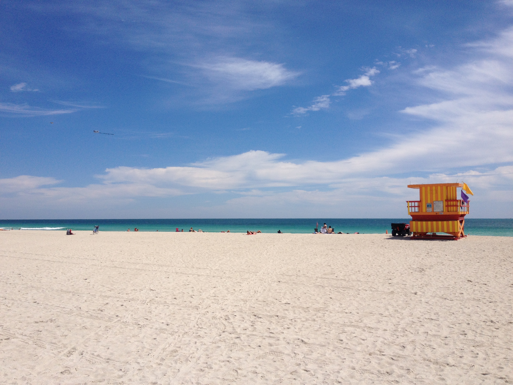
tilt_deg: +0.3
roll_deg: +0.9
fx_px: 519
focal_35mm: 35
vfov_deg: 40.7
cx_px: 256
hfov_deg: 52.6
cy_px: 192
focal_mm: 4.28
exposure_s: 1/4255
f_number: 2.4
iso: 50
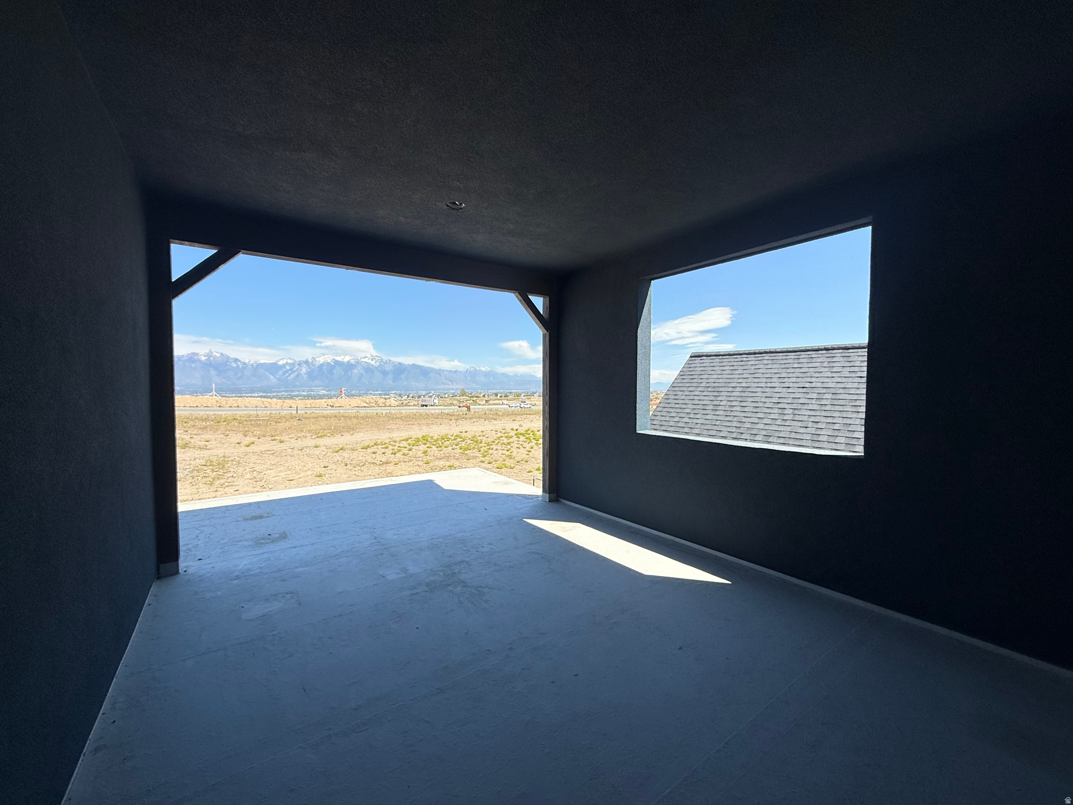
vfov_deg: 85.7
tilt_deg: -1.3
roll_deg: +0.7
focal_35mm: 14
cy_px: 402
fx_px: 434
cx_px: 536
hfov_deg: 102.1
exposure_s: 1/1399
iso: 50
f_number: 2.2
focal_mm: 2.22
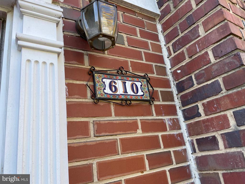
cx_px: 122
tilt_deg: +21.7
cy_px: 92
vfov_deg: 53.1
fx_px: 184
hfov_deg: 67.3
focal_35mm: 26
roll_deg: +10.2
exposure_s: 1/221
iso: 40
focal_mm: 4.2
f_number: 1.6
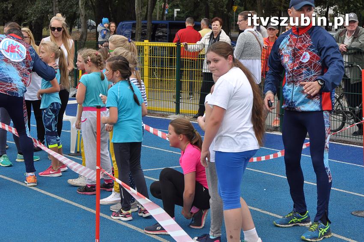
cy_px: 121
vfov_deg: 16.5
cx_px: 182
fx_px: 833
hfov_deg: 24.6
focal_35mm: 82
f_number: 10
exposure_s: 1/400
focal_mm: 55
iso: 640
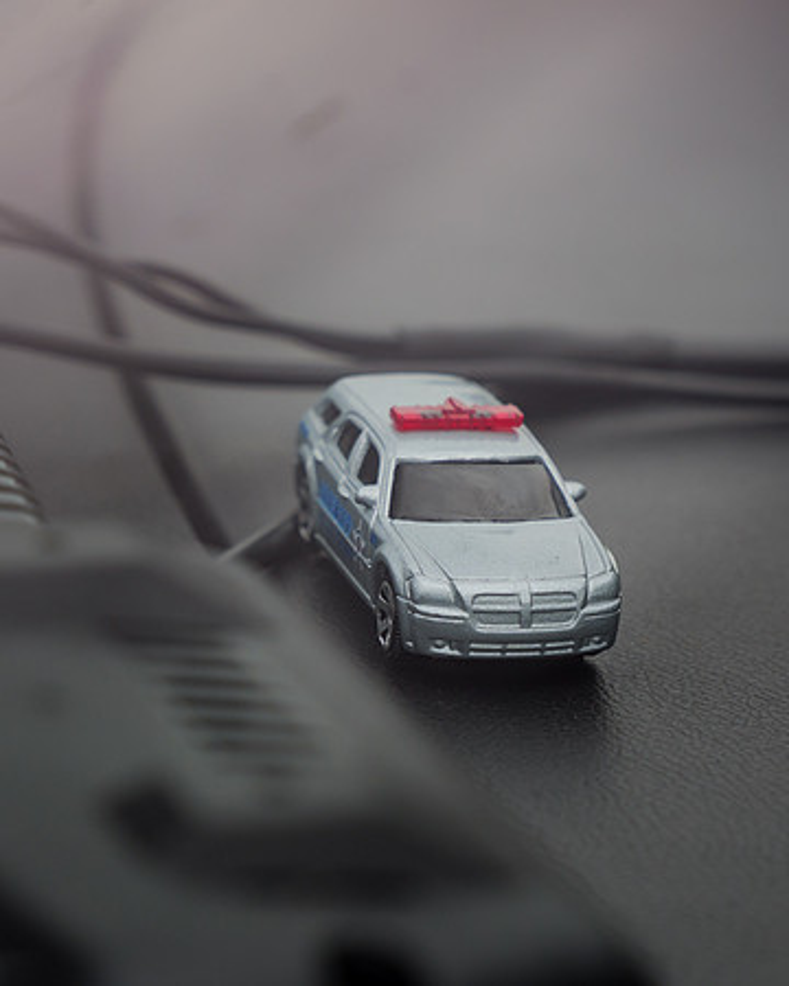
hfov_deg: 7.8
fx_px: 5813
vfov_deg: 9.7
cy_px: 505
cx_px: 406
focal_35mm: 199
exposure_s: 1/320
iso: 160
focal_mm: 60
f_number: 4
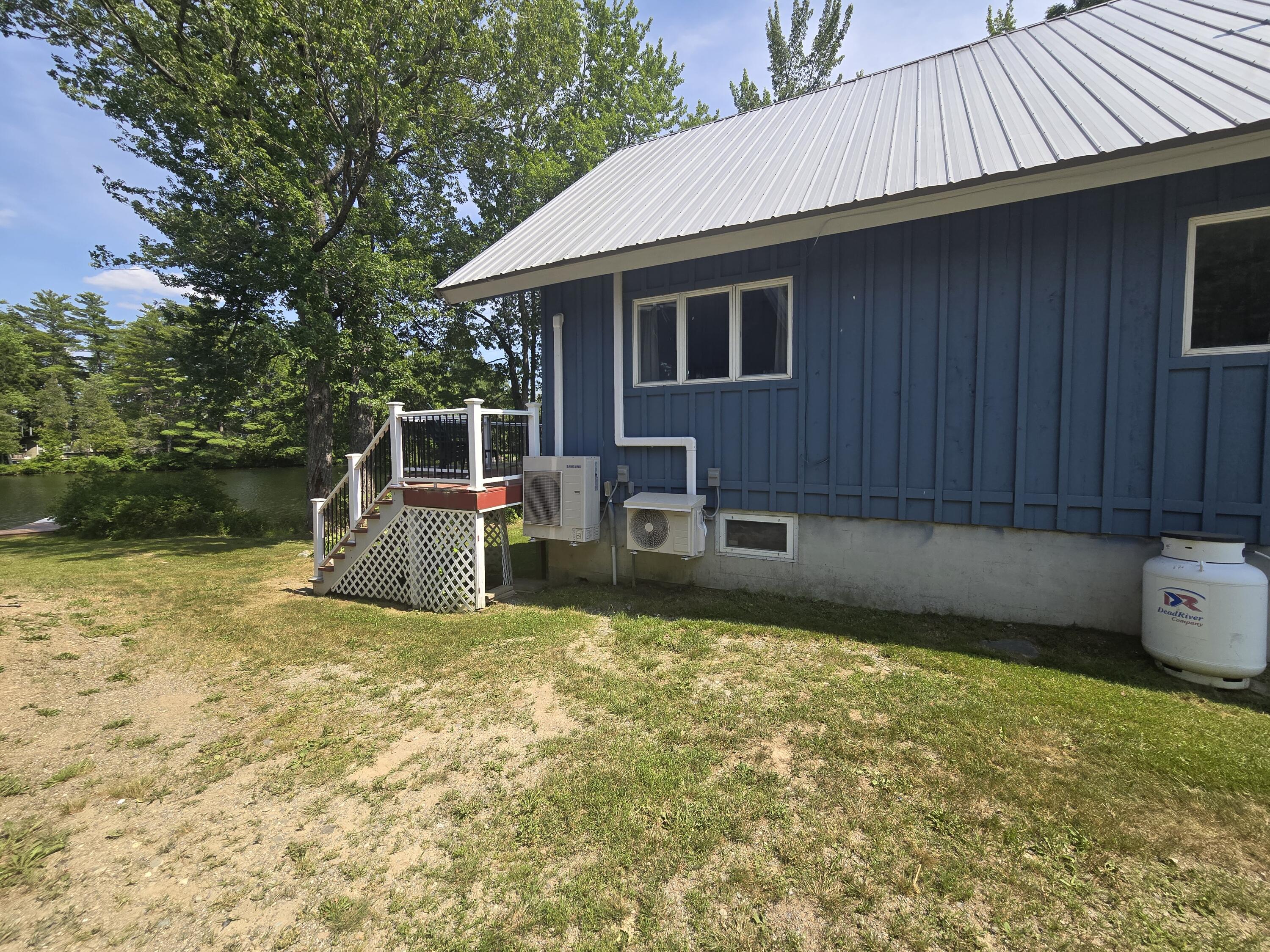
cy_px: 476
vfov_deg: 89.9
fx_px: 477
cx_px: 635
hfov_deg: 106.2
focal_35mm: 13
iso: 50
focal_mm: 2.2
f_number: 2.2
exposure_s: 1/1365
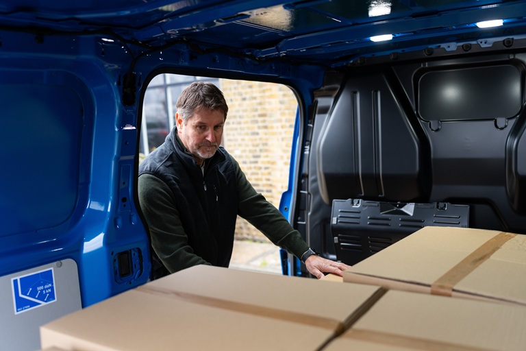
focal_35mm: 35
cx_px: 263
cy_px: 176
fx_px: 511
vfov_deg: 37.9
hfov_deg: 54.4
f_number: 2
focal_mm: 35
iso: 250
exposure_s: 1/250
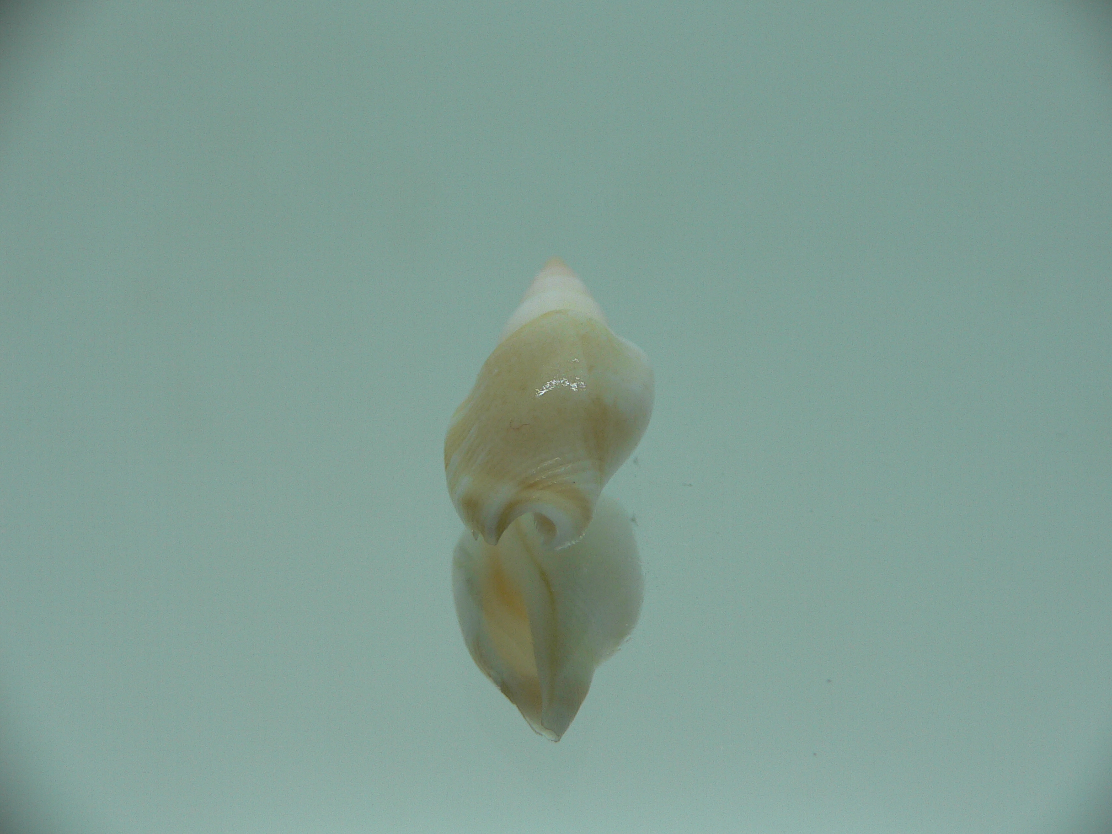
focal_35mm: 35
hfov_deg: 52.6
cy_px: 417
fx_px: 1124
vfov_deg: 40.7
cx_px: 556
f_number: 2.8
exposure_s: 1/80
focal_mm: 4.6
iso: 80
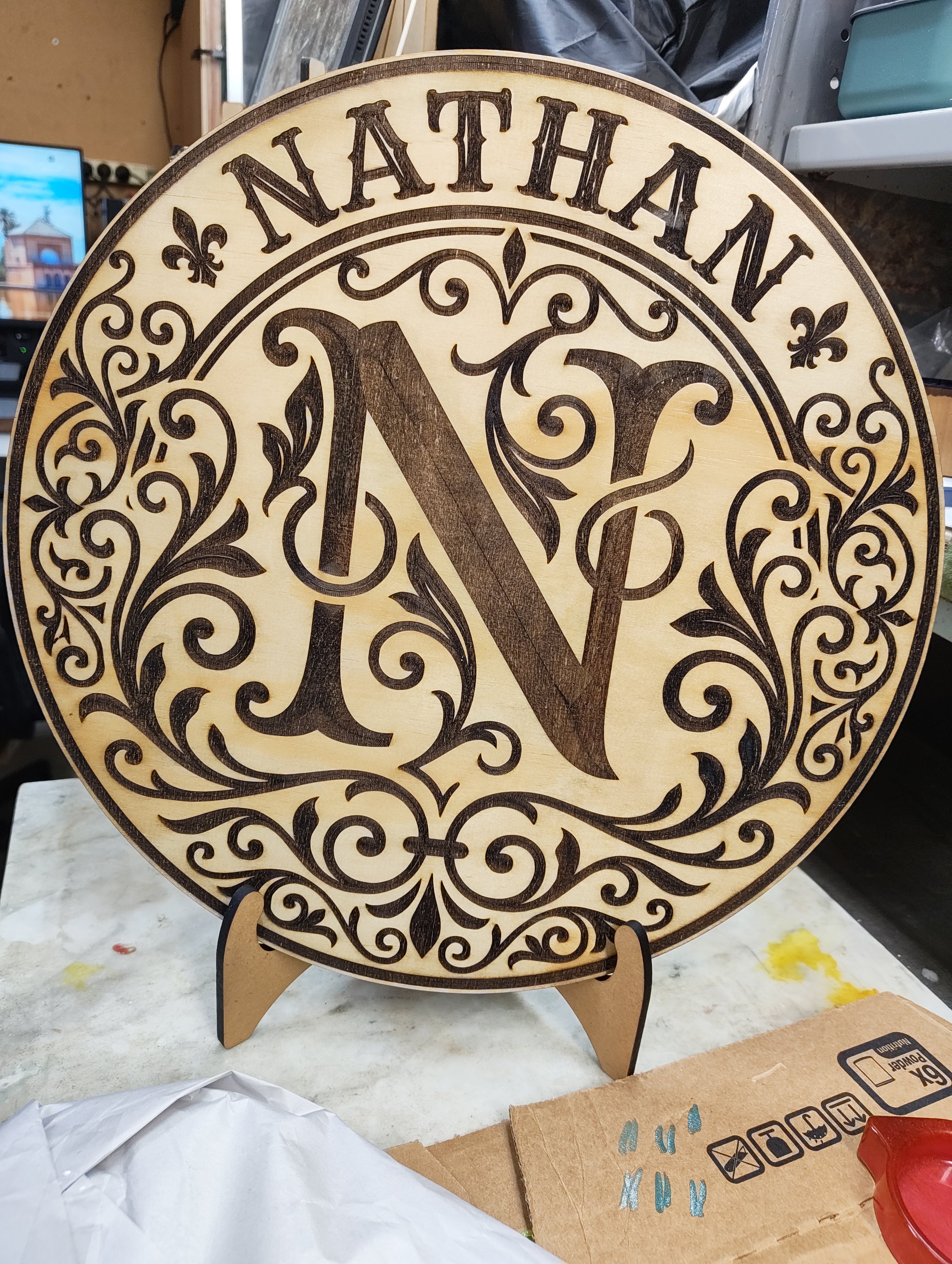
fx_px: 878
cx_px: 476
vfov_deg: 71.5
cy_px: 632
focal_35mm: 24
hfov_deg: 56.9
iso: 198
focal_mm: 5.56
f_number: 1.88
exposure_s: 1/50
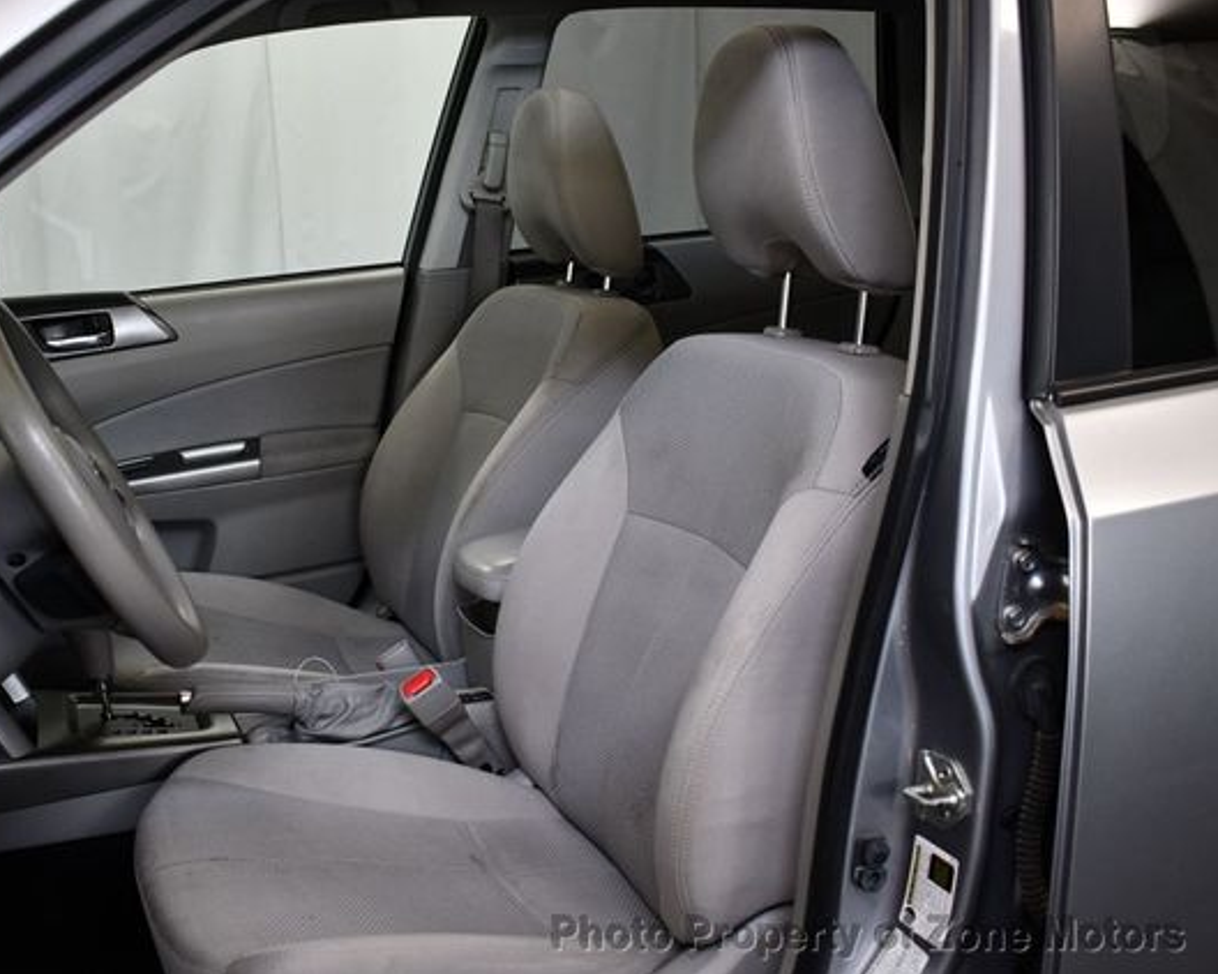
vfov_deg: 36.5
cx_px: 524
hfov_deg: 44.7
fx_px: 1477
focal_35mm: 41
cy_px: 485
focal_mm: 18
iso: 800
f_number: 3.5
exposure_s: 1/250
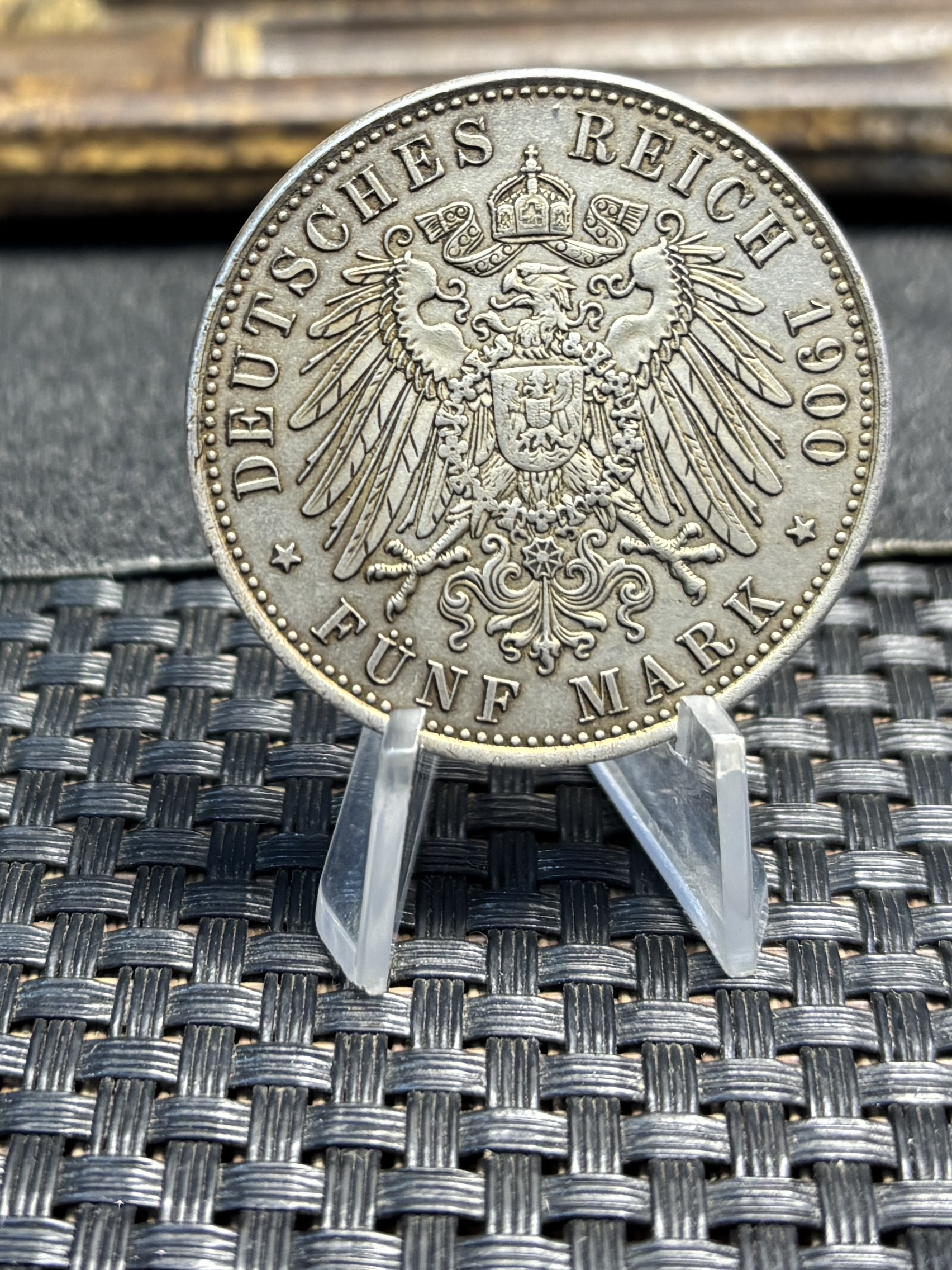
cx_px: 544
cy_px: 414
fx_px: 1723
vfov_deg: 39.9
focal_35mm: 47
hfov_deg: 30.8
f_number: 1.6
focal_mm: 5.96
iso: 160
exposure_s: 1/50
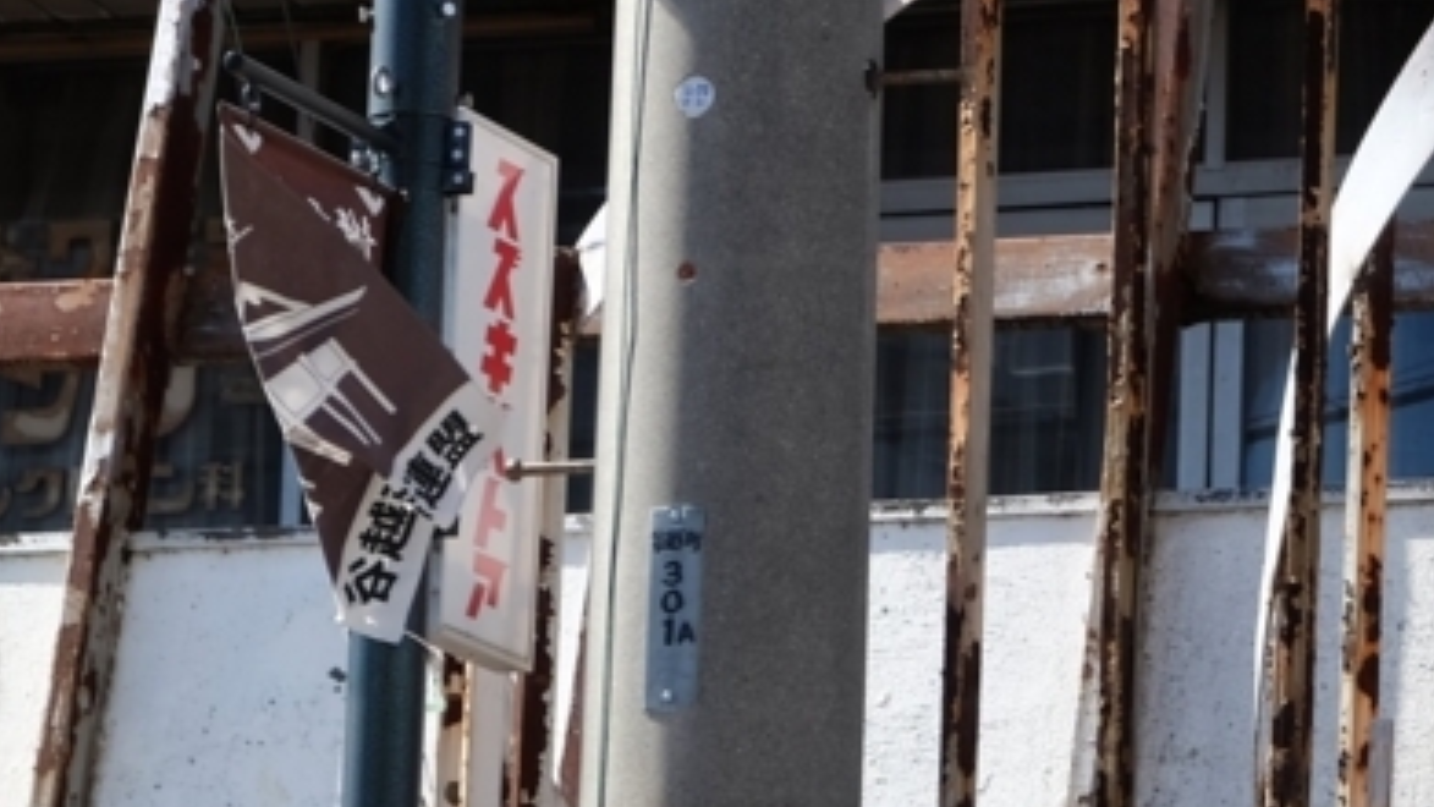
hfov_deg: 9.3
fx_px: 8670
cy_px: 449
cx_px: 1812
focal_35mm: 228
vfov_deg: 5.3
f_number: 5.6
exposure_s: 1/280
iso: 200
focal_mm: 55
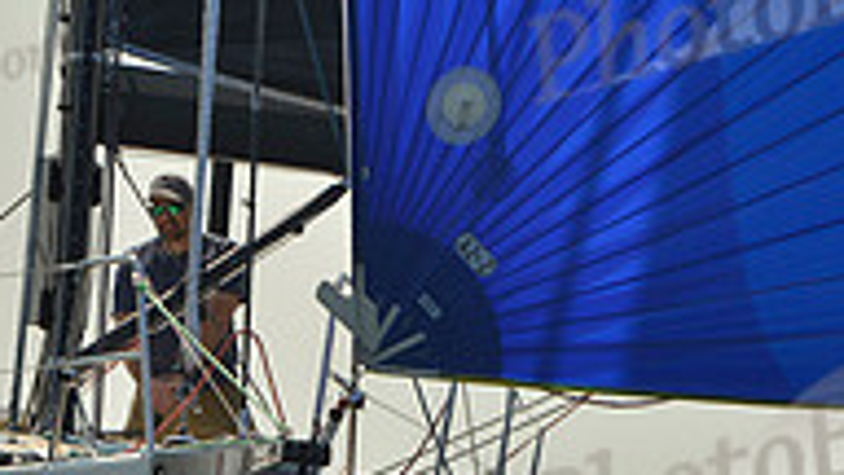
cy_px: 279
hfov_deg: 4.3
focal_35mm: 506
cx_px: 303
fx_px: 11324
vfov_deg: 2.4
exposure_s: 1/1250
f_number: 9
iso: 200
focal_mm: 160
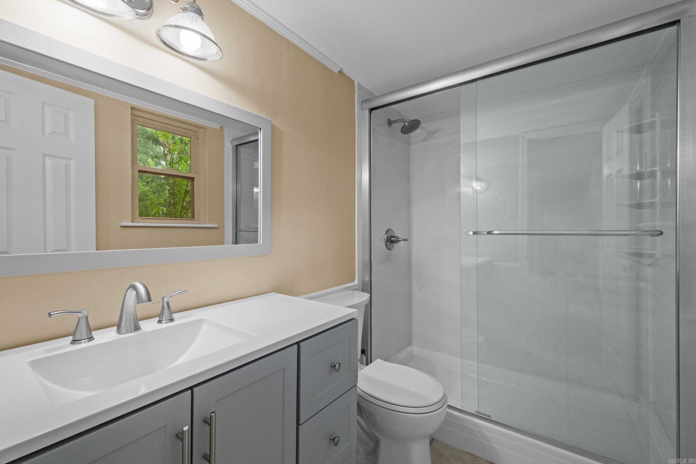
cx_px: 348
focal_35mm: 15
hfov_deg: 100.4
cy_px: 232
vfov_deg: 77.3
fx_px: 290
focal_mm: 10
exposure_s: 1/2
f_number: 10
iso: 400
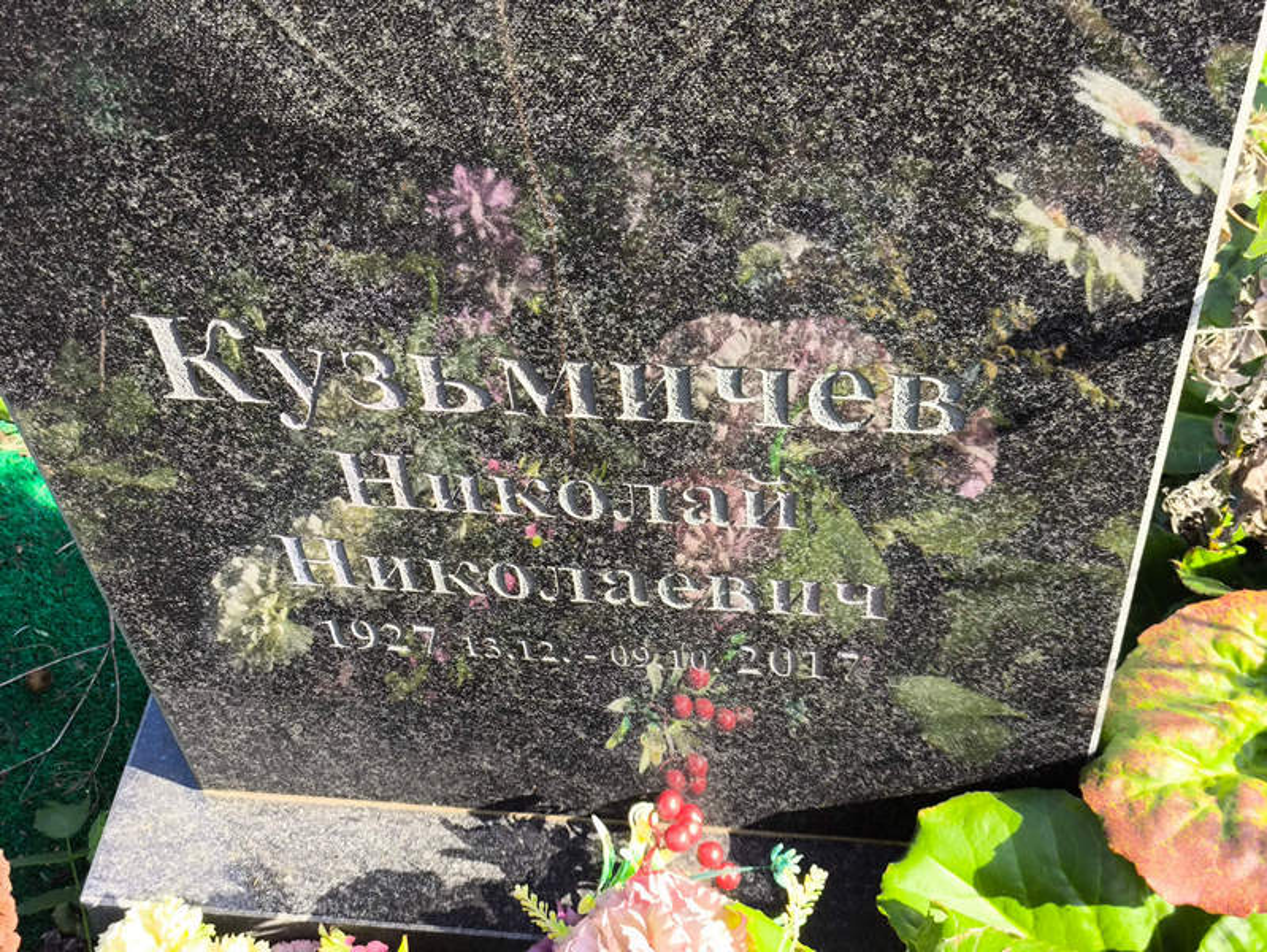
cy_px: 476
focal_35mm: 50
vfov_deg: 29.1
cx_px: 634
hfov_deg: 38.2
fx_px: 1831
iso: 50
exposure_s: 1/328
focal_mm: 4.71
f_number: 1.7
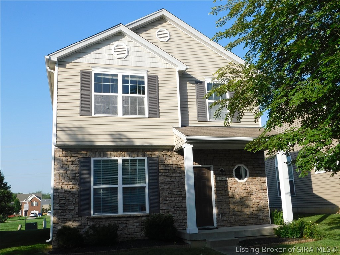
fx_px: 354
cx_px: 170
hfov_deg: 51.4
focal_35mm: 36
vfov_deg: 39.7
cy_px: 128
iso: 125
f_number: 3.5
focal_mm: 6.3
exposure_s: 1/1000
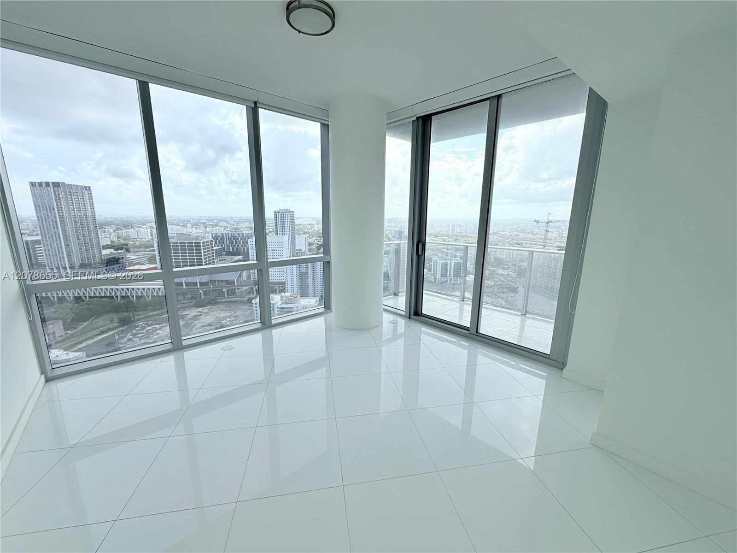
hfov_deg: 102.1
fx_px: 298
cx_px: 368
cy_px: 276
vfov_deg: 85.7
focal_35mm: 14
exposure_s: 1/502
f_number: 2.2
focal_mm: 2.22
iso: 50
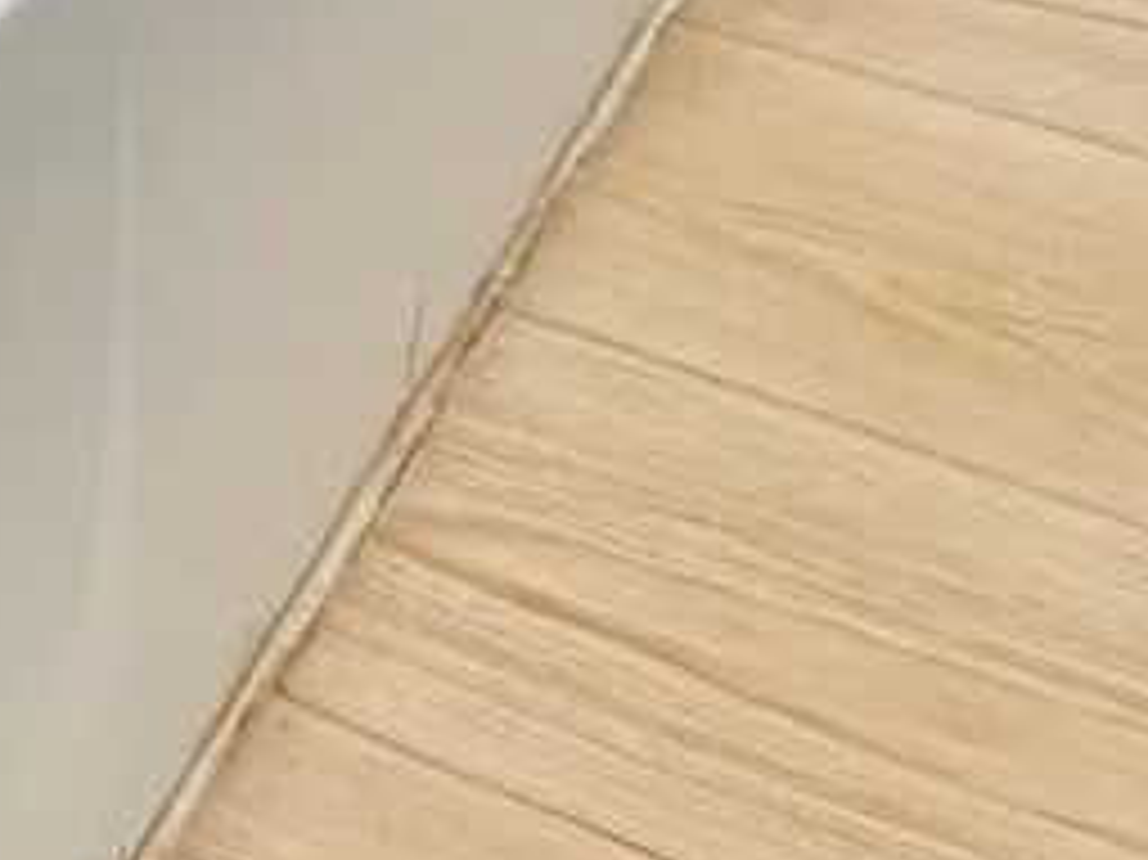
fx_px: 2917
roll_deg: +0.8
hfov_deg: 22.2
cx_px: 432
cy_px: -1783
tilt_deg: -1.4
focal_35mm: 88
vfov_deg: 10.7
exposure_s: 1/120
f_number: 2.2
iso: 200
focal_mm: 2.22
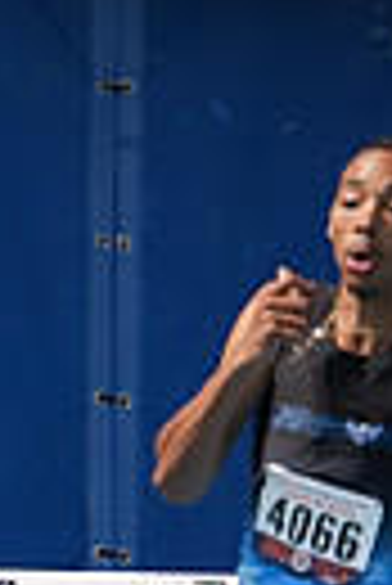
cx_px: -761
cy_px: 610
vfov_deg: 0.8
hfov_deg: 0.5
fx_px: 43540
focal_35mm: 2673
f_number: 6.3
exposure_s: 1/2000
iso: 500
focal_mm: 600
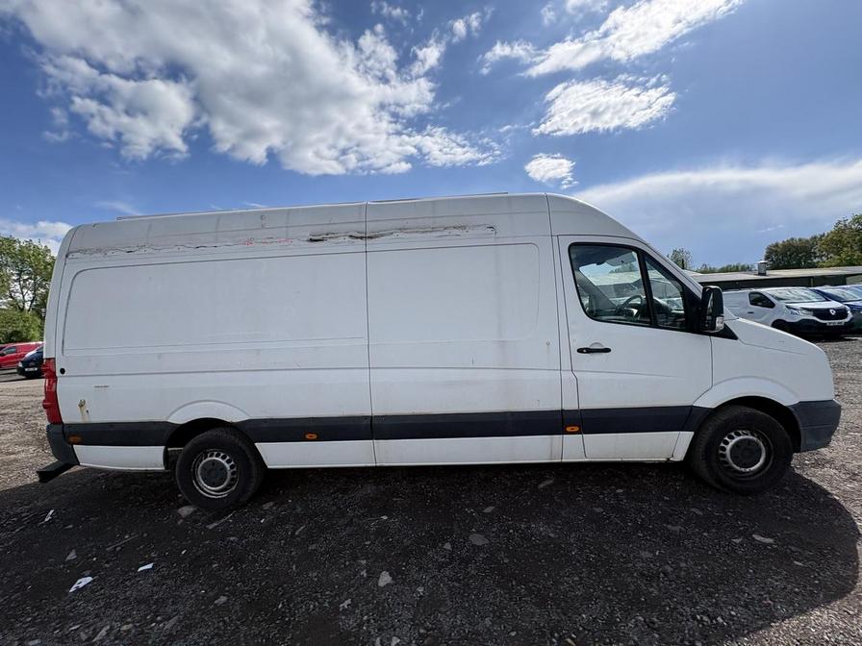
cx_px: 431
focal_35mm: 14
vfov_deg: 85.7
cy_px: 323
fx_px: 349
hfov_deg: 102.1
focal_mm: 2.22
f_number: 2.2
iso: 50
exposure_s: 1/2083
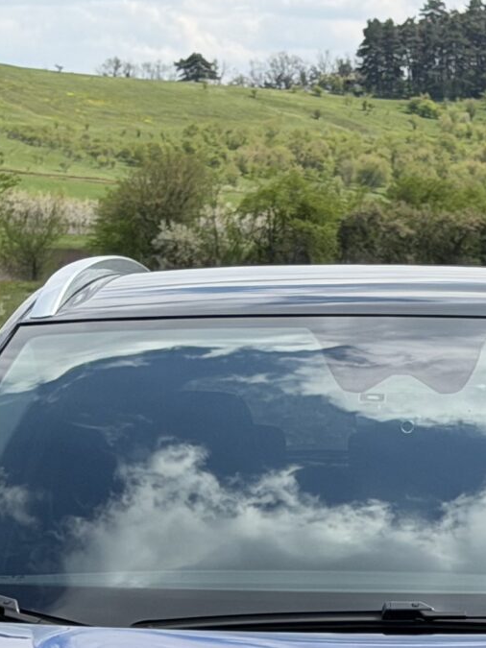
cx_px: 397
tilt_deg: -9.8
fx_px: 3408
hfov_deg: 8.1
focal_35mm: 182
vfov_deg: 10.6
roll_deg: +0.7
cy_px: 837
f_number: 1.78
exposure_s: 1/3378
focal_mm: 6.76
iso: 80
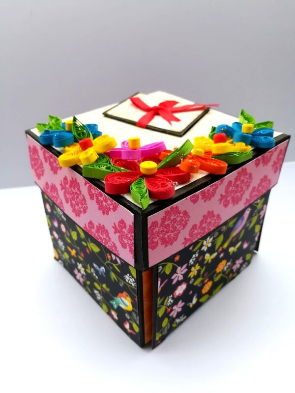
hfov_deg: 53.1
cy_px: 196
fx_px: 295
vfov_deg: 67.3
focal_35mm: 26
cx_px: 148
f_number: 2.2
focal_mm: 3.83
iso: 50
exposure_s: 1/115
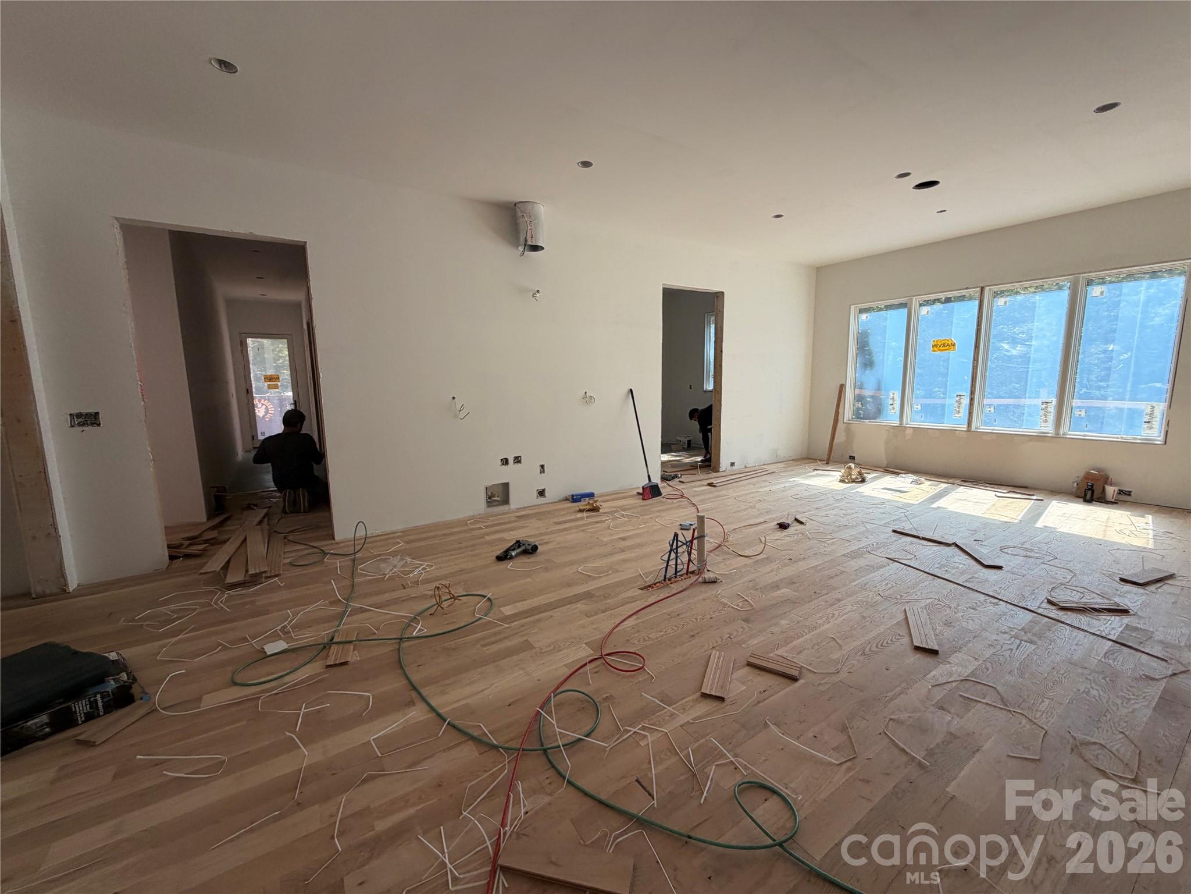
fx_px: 482
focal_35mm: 14
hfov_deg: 102.1
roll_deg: +0.6
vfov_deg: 85.7
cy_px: 447
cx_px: 596
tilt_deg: -8.4
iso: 40
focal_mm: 2.22
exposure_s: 1/138
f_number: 2.2
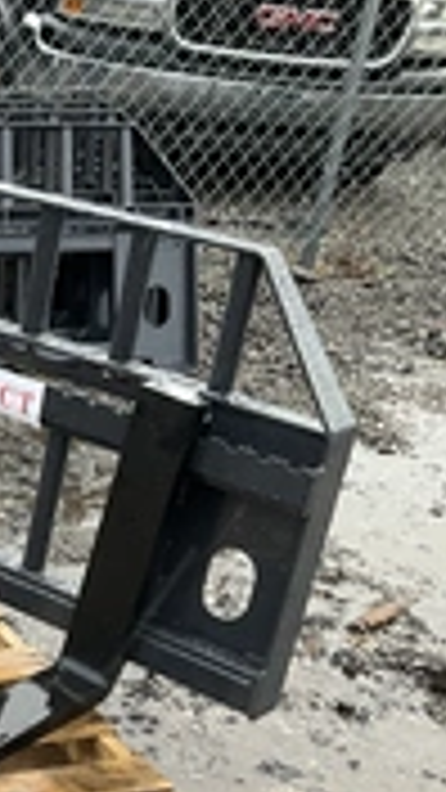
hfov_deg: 14.8
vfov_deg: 28.6
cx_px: -342
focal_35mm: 72
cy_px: 662
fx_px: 1514
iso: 64
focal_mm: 3
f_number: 1.8
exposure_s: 1/114
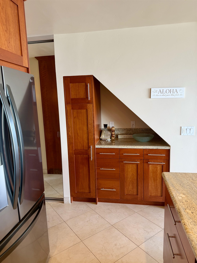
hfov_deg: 56.8
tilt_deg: -9.5
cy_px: 132
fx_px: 182
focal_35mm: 24
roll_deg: +2.2
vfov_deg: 71.6
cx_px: 98
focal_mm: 6.76
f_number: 1.78
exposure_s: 1/60
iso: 100
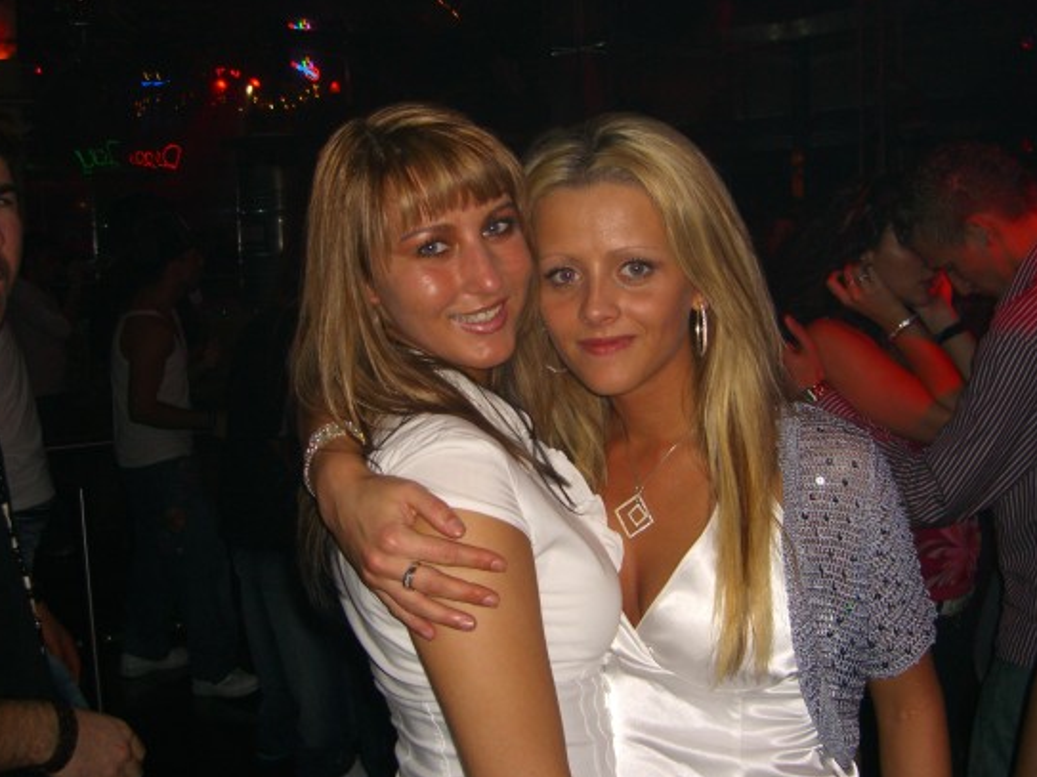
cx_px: 546
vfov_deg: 34.3
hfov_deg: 44.8
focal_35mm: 42
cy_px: 382
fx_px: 1258
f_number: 2.8
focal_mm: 7.9
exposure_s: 1/60
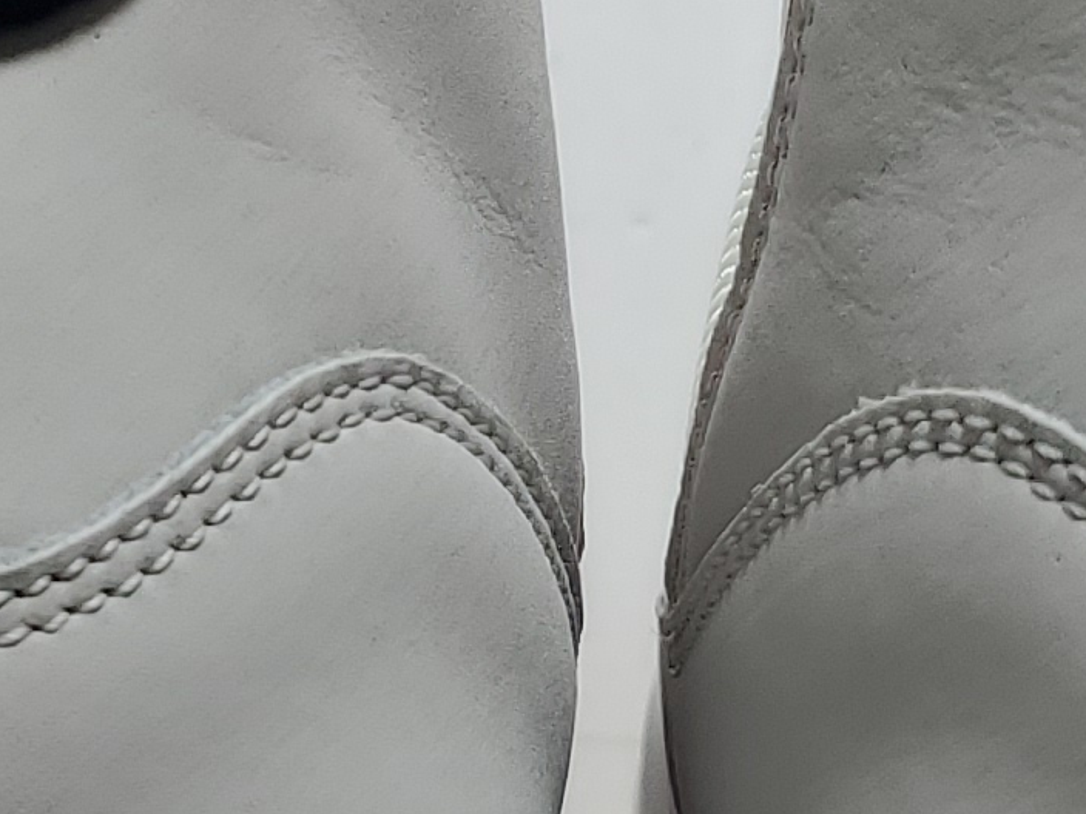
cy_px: 643
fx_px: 4675
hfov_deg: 13.2
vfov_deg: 9.9
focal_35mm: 149
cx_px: 662
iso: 50
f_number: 1.5
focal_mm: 4.3
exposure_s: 1/609
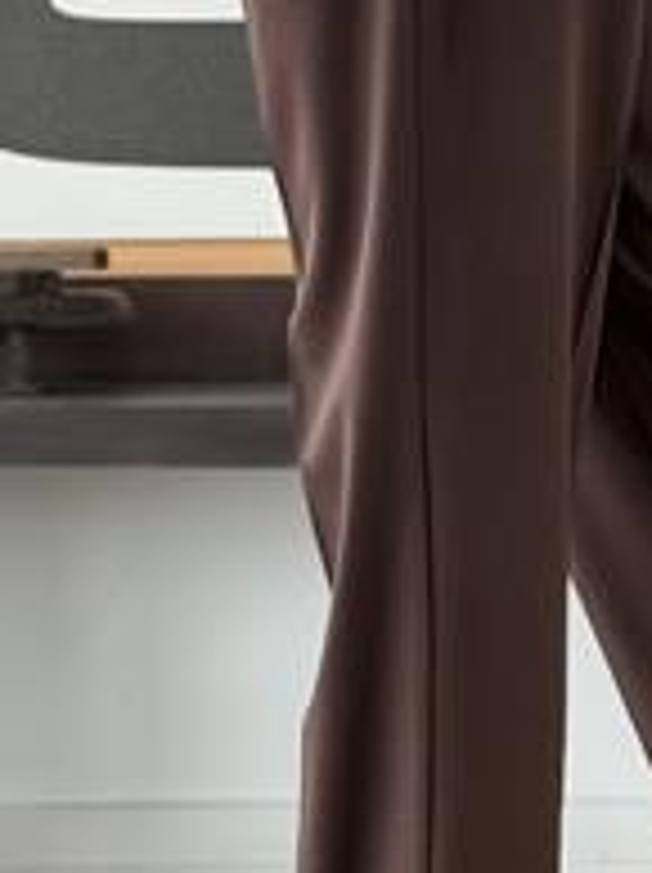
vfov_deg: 14.9
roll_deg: -0.2
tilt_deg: -1.0
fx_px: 3322
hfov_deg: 11.2
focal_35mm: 132
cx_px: 504
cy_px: 214
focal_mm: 6.76
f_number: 1.78
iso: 100
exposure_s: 1/158
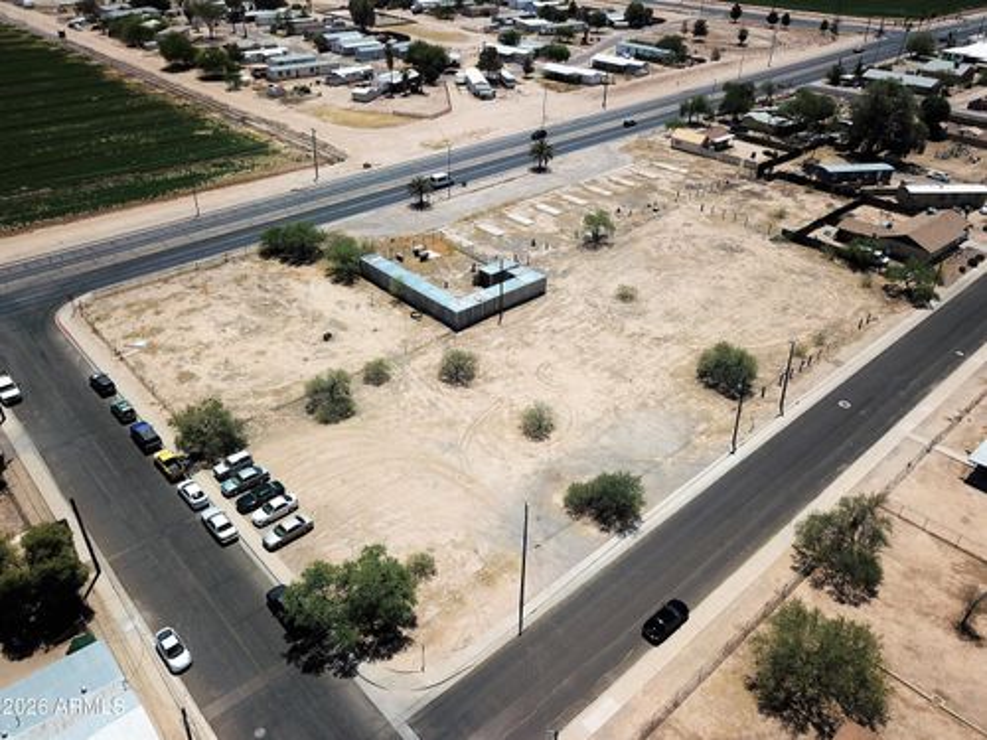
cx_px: 494
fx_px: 741
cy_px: 370
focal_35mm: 26
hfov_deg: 67.3
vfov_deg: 53.1
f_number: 2.2
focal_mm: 4.73
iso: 100
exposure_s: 1/3472
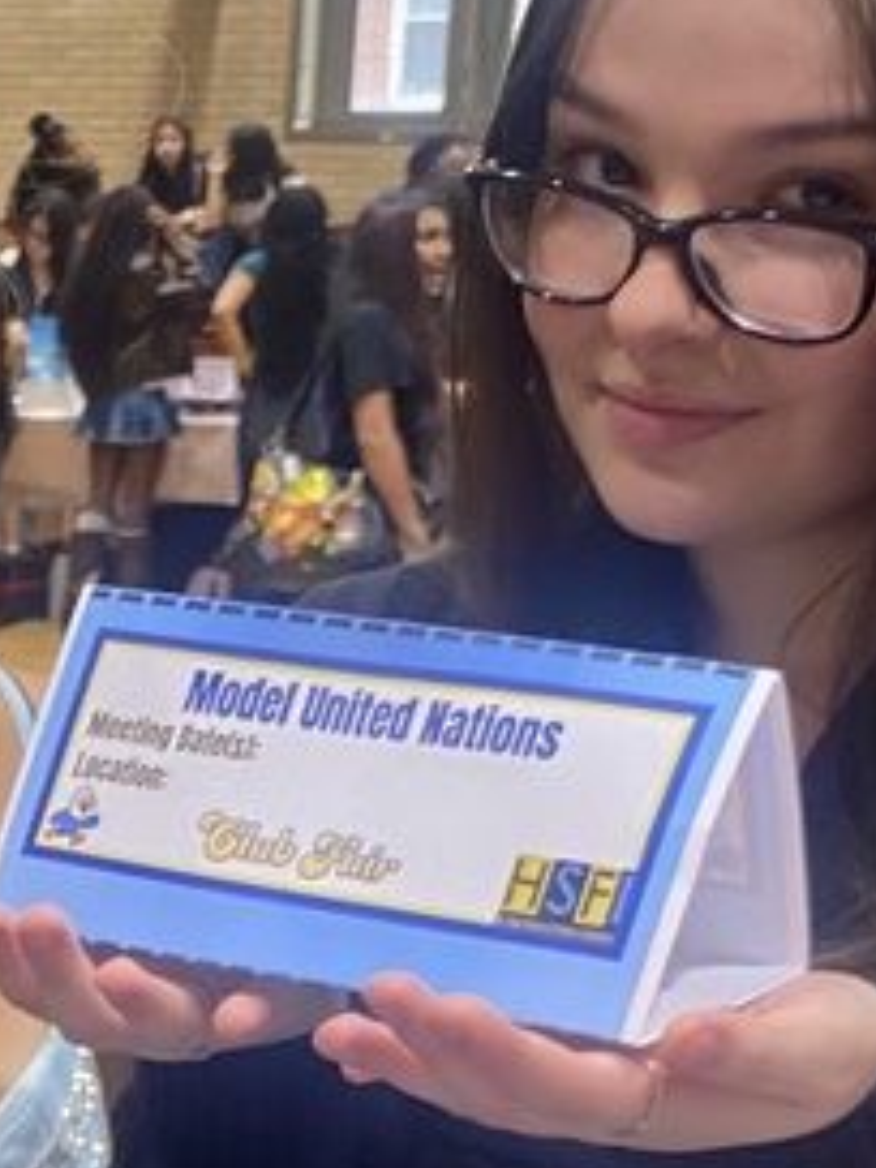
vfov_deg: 19.1
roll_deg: -1.5
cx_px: -382
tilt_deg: -18.8
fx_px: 3307
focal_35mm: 98
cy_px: 1340
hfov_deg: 14.2
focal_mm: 4.25
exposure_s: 1/60
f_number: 1.8
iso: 125
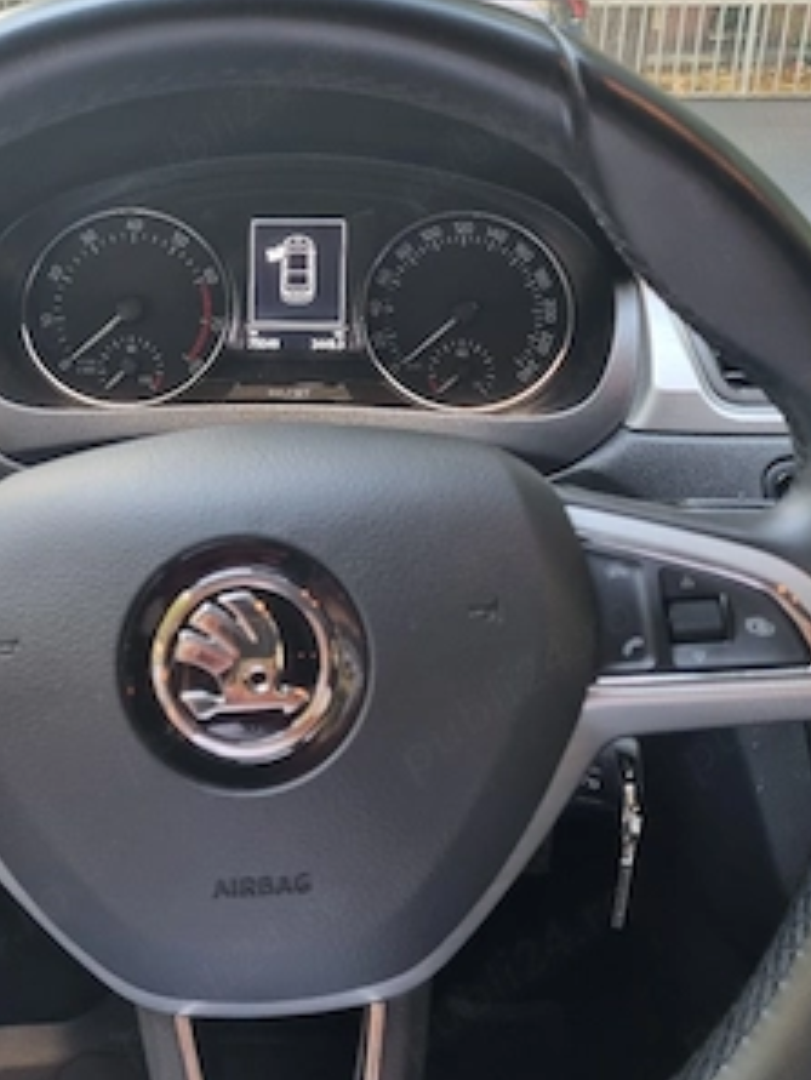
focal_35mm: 35
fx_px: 1093
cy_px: 447
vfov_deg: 52.3
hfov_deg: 40.5
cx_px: 305
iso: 200
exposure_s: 1/50
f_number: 1.8
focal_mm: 5.4
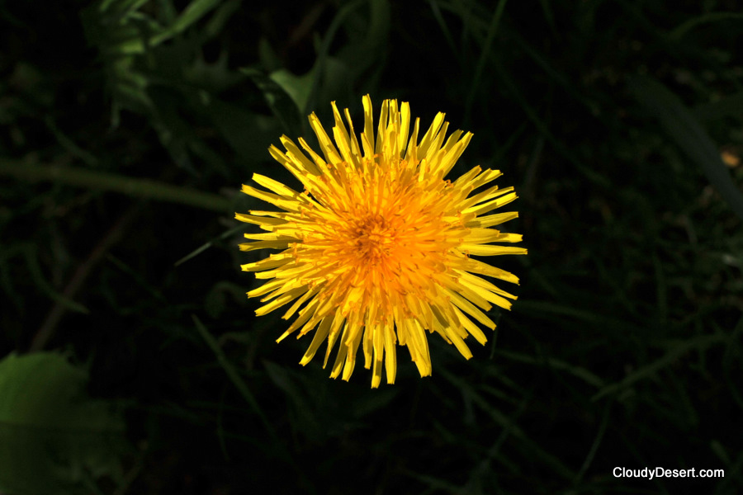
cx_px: 372
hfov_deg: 39.6
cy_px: 248
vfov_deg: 27.0
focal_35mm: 50
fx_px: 1032
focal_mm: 50
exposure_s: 1/1250
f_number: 10
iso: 200
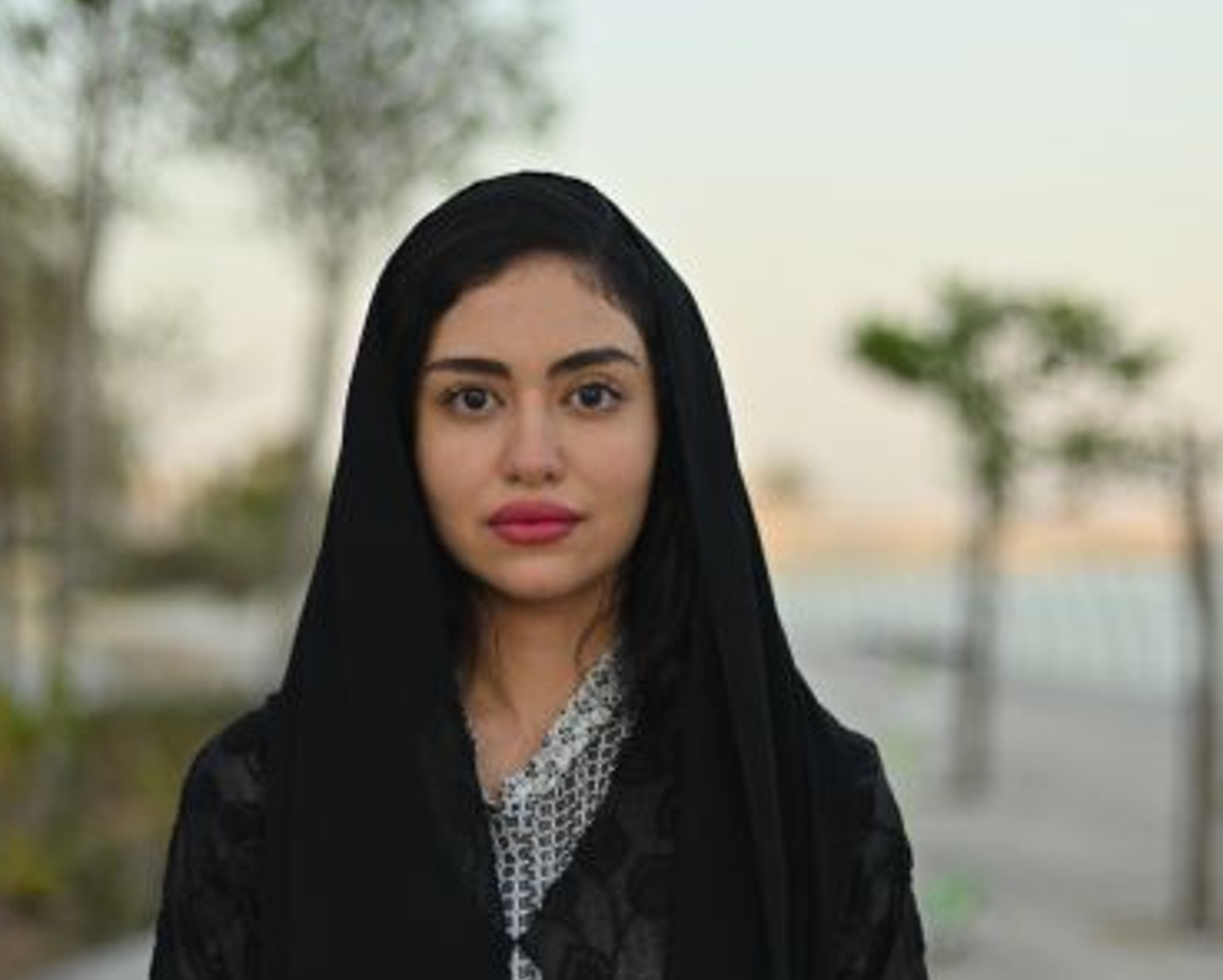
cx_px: 598
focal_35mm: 86
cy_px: 488
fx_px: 3115
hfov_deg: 22.2
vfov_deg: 17.9
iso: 100
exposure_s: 1/2000
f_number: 1.8
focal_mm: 50
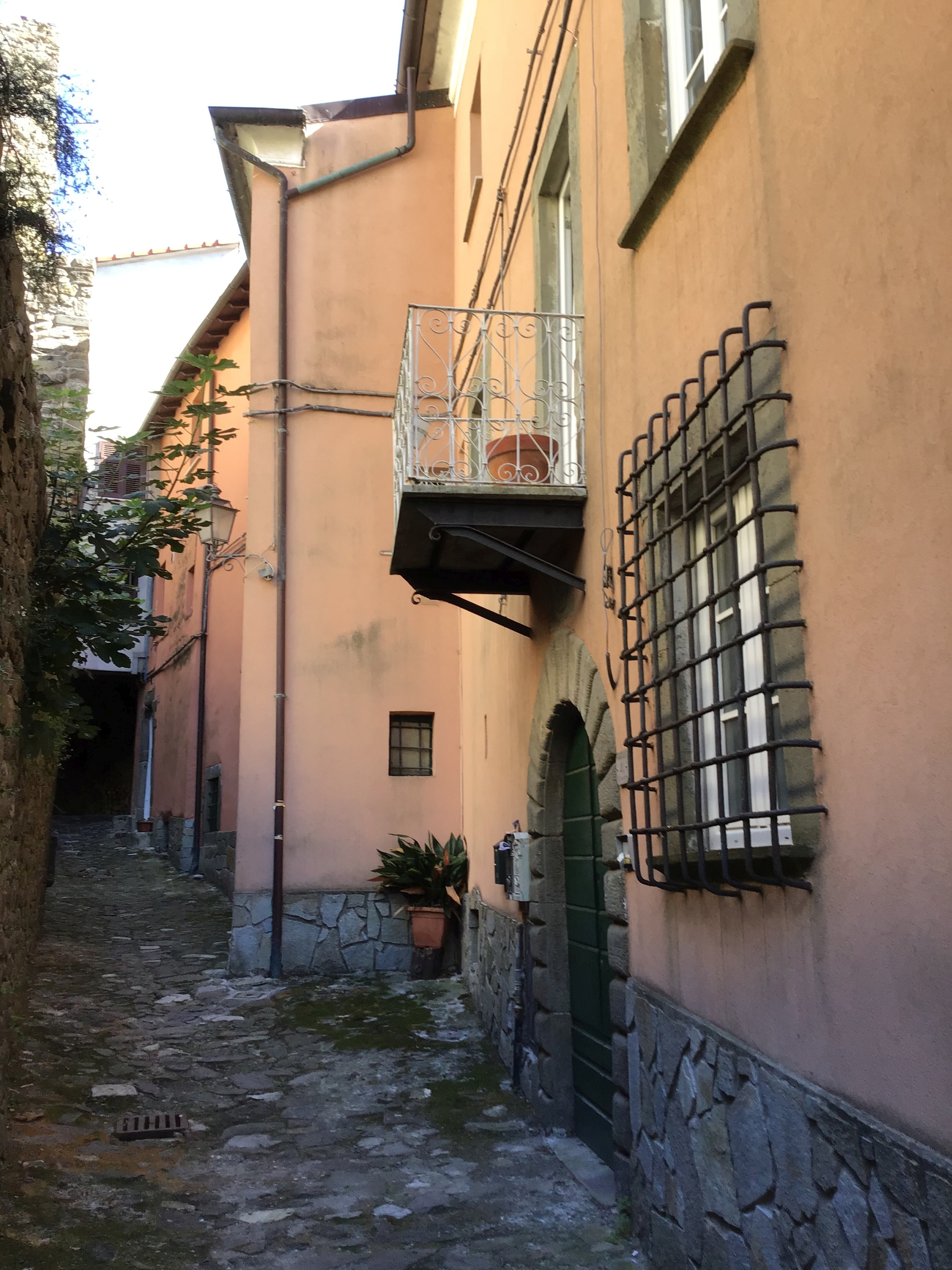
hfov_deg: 45.4
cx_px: 476
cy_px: 635
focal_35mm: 31
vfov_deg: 58.4
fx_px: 1137
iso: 25
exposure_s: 1/100
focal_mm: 3.3
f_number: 2.4
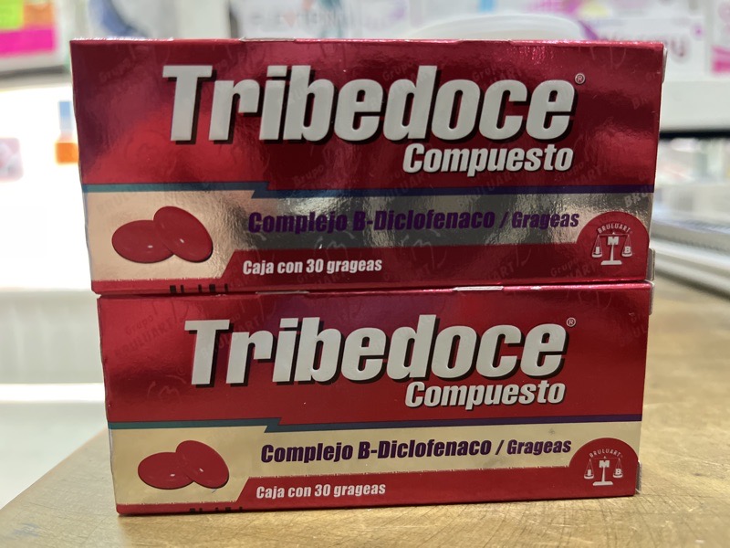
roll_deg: +1.7
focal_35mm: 26
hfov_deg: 67.3
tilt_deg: -8.7
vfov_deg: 53.1
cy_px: 274
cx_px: 365
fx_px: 548
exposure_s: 1/40
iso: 500
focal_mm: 5.1
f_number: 1.6
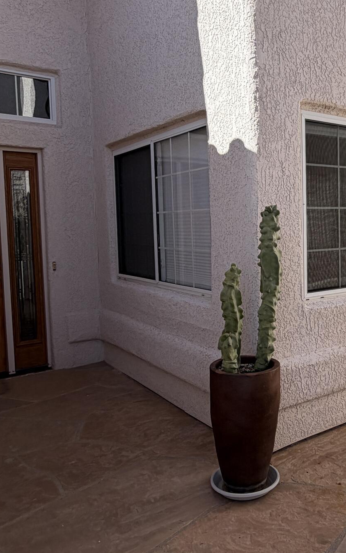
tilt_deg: -4.0
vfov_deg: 58.1
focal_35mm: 33
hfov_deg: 36.5
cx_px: 296
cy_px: 258
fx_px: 498
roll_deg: +1.3
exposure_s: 1/770
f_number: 2.2
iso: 25
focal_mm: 2.22
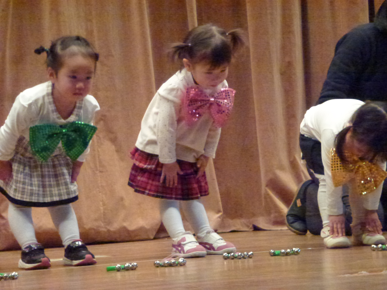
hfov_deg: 8.5
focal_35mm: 232
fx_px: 2594
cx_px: 194
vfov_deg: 6.4
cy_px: 145
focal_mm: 41.5
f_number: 5.6
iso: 1600
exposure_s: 1/80
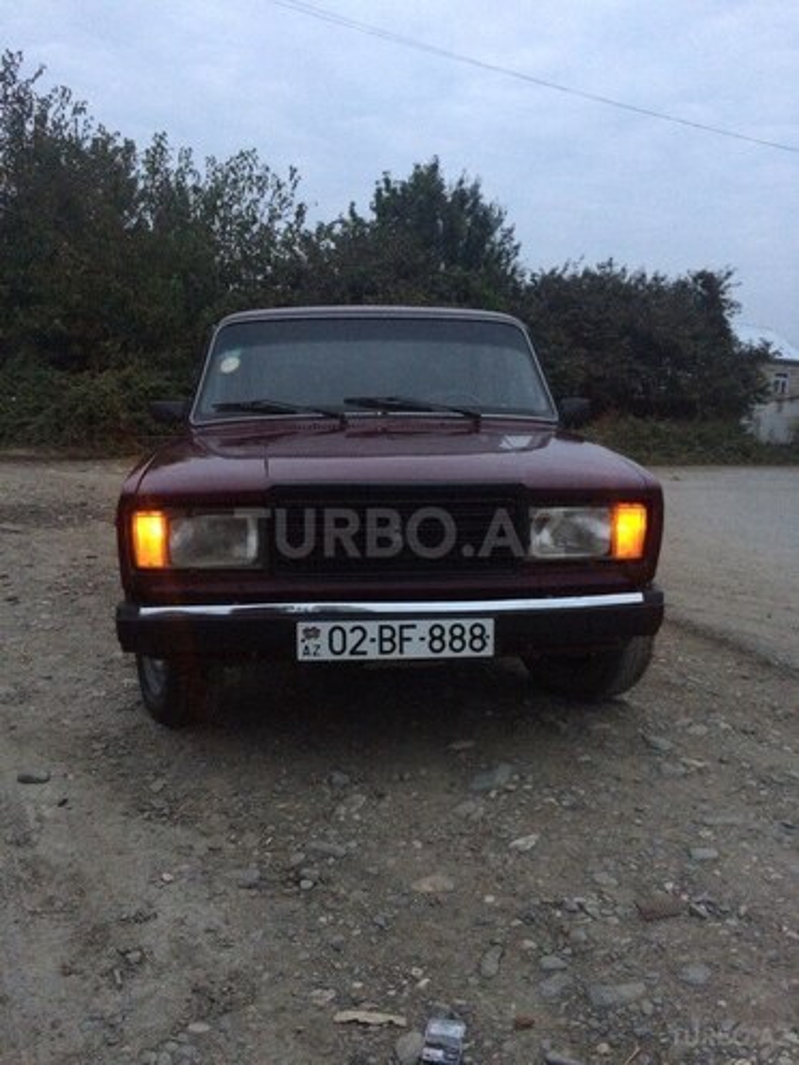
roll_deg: -2.0
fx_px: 892
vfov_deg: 61.7
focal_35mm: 29
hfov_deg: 48.2
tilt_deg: -10.8
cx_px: 400
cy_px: 532
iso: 250
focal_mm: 4.15
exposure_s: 1/25
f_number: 2.2
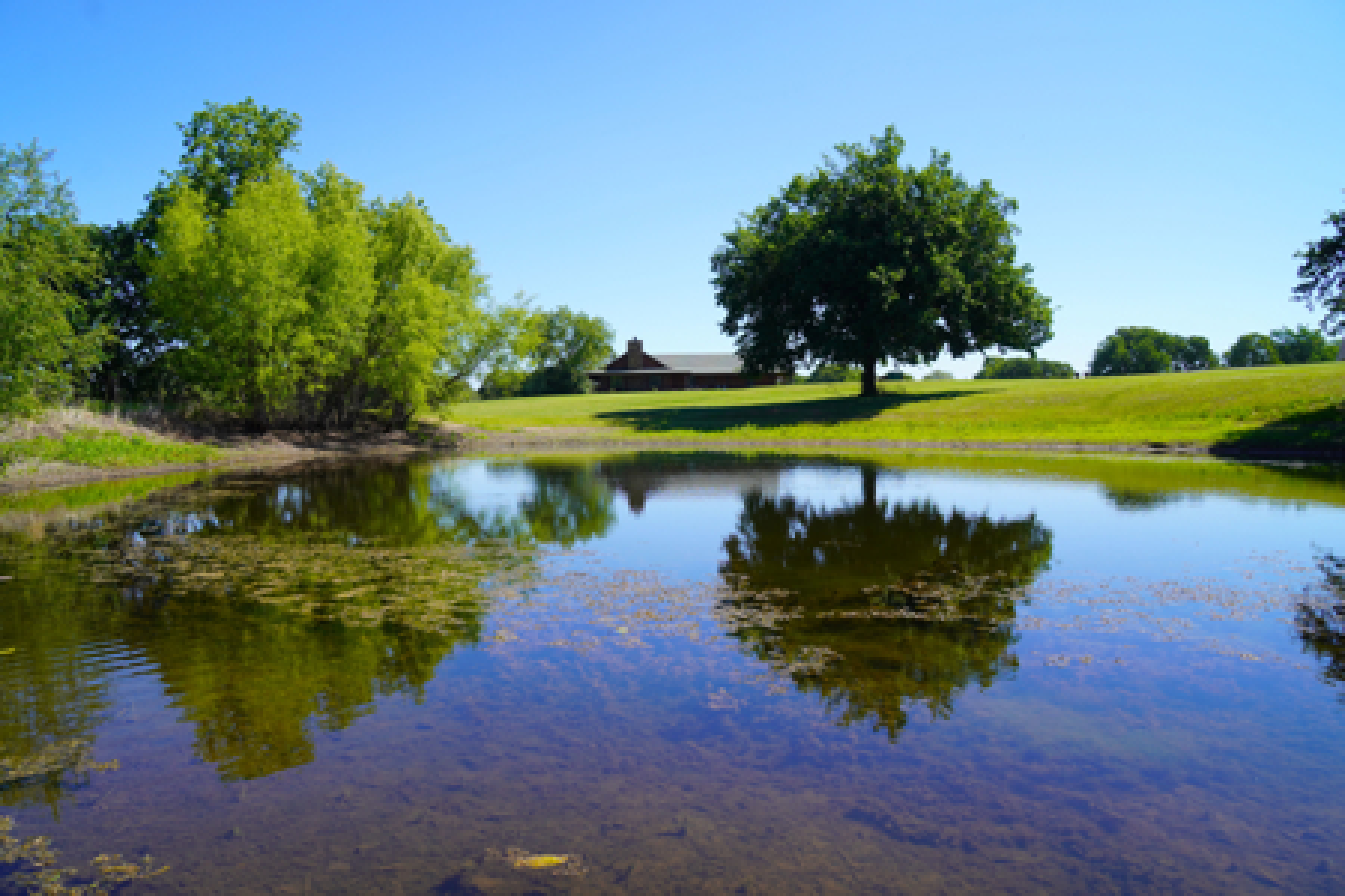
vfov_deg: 53.1
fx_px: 897
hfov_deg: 73.7
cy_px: 448
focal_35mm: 24
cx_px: 672
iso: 100
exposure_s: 1/125
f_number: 9
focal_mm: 16
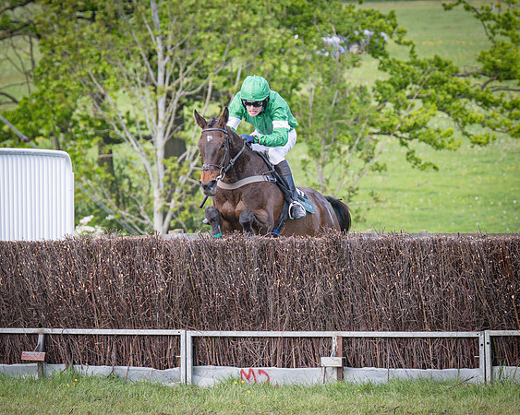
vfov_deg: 5.0
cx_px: 242
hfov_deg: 6.3
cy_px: 184
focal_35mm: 308
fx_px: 4733
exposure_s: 1/1600
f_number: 4
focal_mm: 130
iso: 800
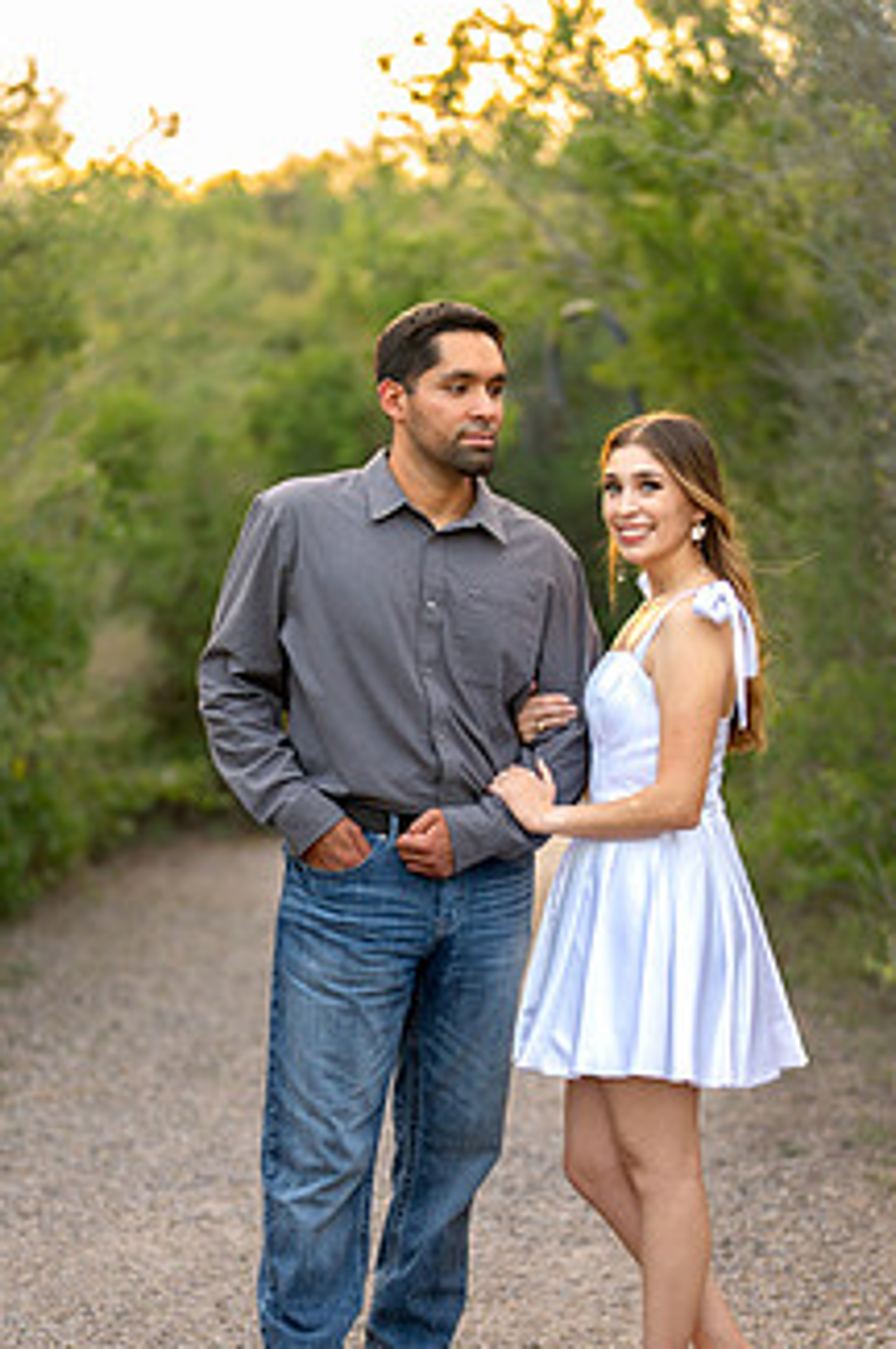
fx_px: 3891
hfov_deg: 13.1
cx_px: 452
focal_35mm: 104
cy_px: 905
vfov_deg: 19.6
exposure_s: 1/640
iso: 200
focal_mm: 50
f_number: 1.2
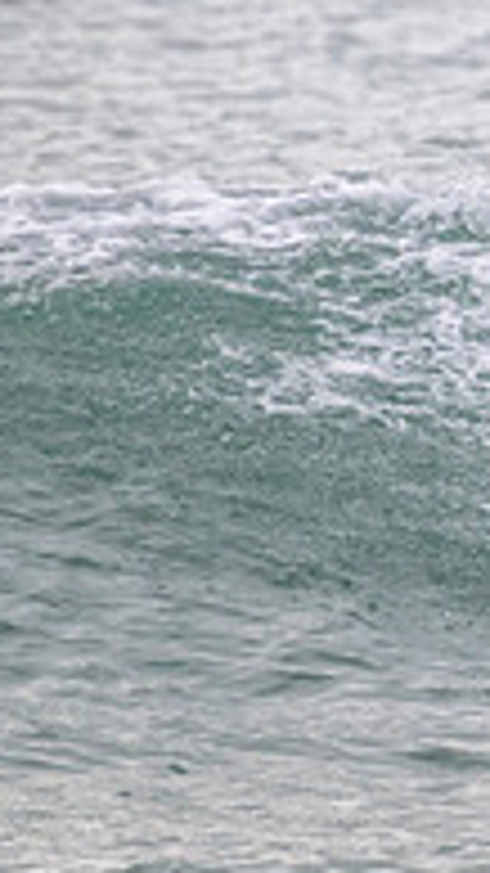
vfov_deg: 0.9
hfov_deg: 0.5
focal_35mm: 2505
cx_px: 1133
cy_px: 313
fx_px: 57912
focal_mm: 800
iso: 1800
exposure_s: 1/2000
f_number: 11
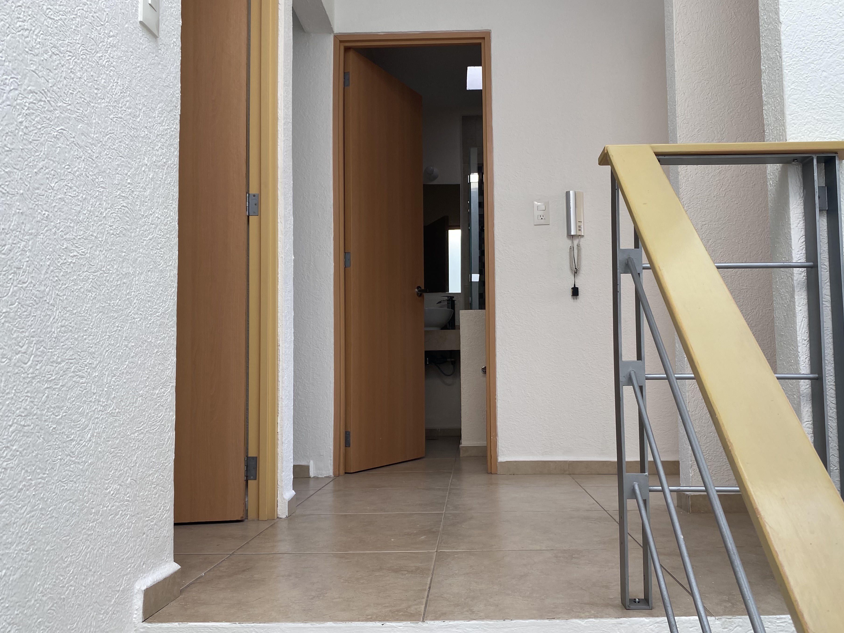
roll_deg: +0.1
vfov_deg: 48.2
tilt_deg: +4.0
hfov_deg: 61.6
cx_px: 459
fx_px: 707
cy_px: 329
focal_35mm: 29
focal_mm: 4.25
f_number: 1.8
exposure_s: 1/135
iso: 32
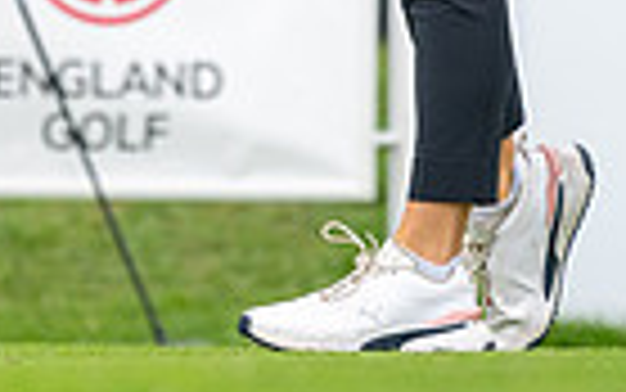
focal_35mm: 1273
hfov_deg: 1.7
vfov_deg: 1.0
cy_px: -430
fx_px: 21727
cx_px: -23
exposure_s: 1/1600
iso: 400
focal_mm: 300
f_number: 5
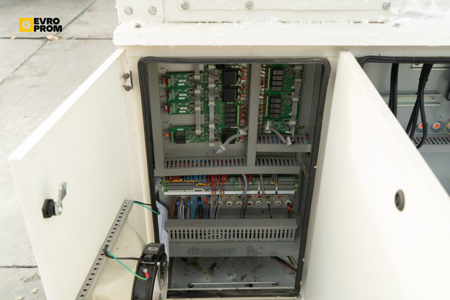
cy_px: 150
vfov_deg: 38.9
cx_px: 225
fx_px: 425
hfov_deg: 55.8
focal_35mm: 34
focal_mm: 34
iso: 640
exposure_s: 1/100
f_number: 6.3
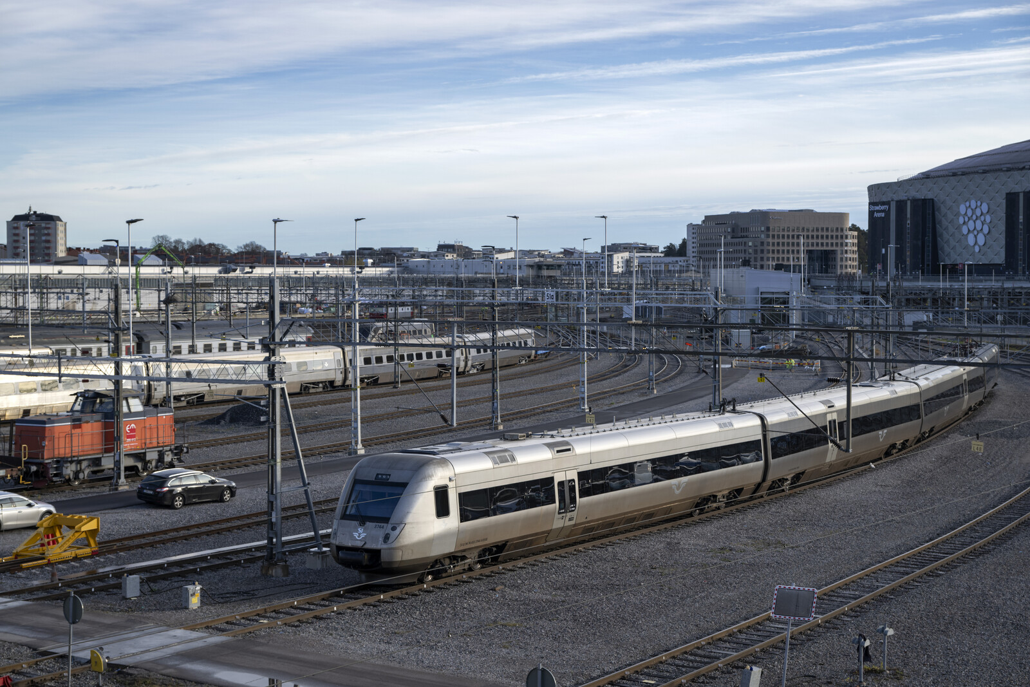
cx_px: 515
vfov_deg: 23.4
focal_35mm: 58
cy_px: 344
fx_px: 1659
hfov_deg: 34.5
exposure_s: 1/400
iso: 220
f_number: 5.6
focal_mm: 58
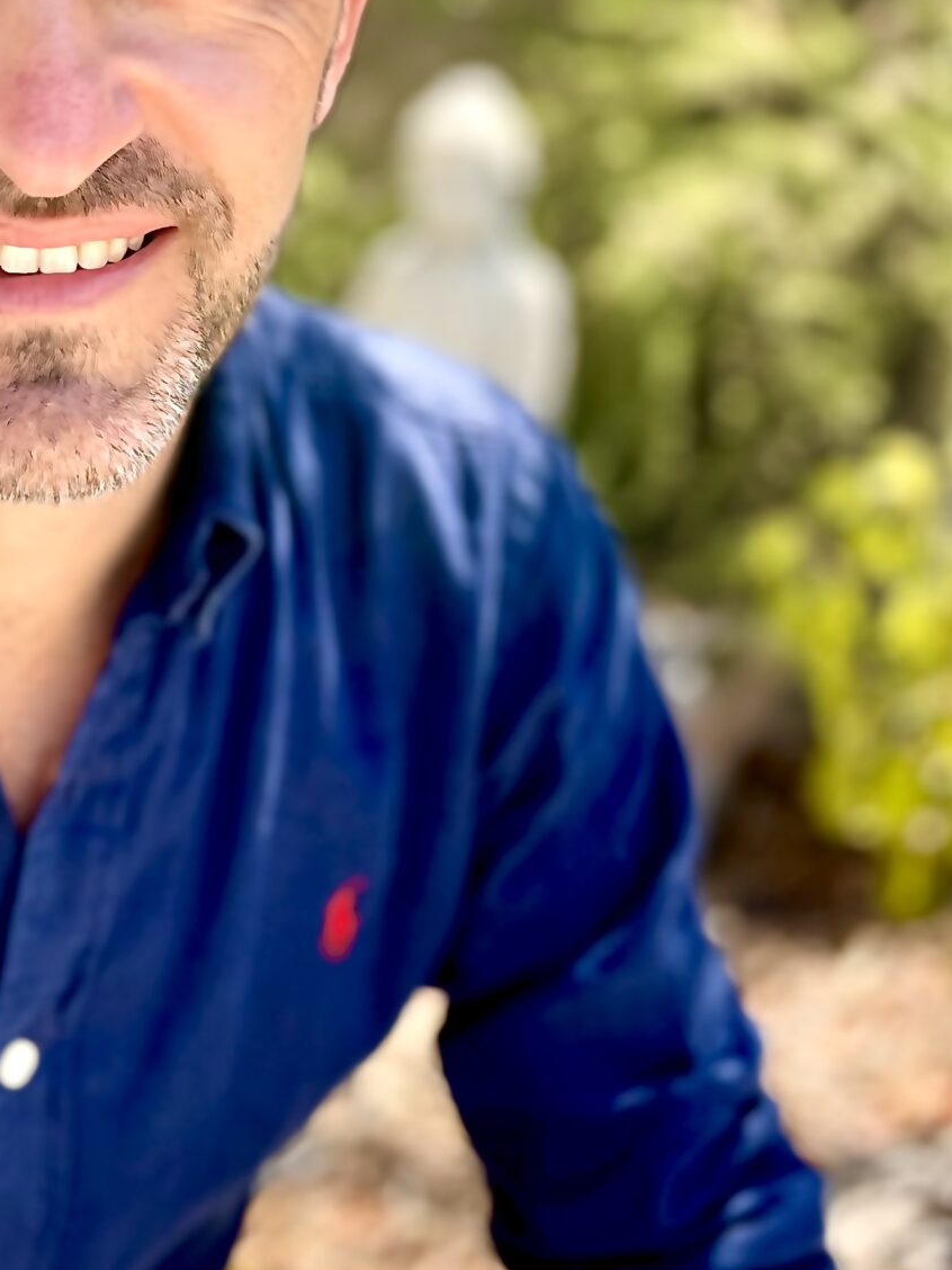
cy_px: 211
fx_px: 2163
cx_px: 244
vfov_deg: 31.6
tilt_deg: -7.8
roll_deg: -0.7
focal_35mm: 59
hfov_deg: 24.6
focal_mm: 4.2
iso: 50
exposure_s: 1/940
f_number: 1.6
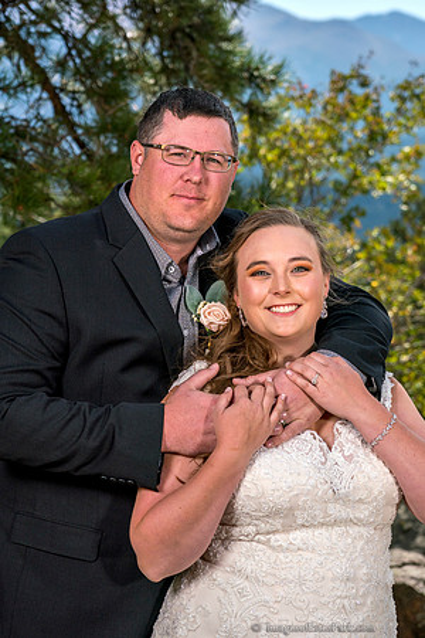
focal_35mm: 90
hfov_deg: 15.2
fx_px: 1594
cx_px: 212
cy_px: 319
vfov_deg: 22.6
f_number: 4.5
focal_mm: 60
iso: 250
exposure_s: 1/2000
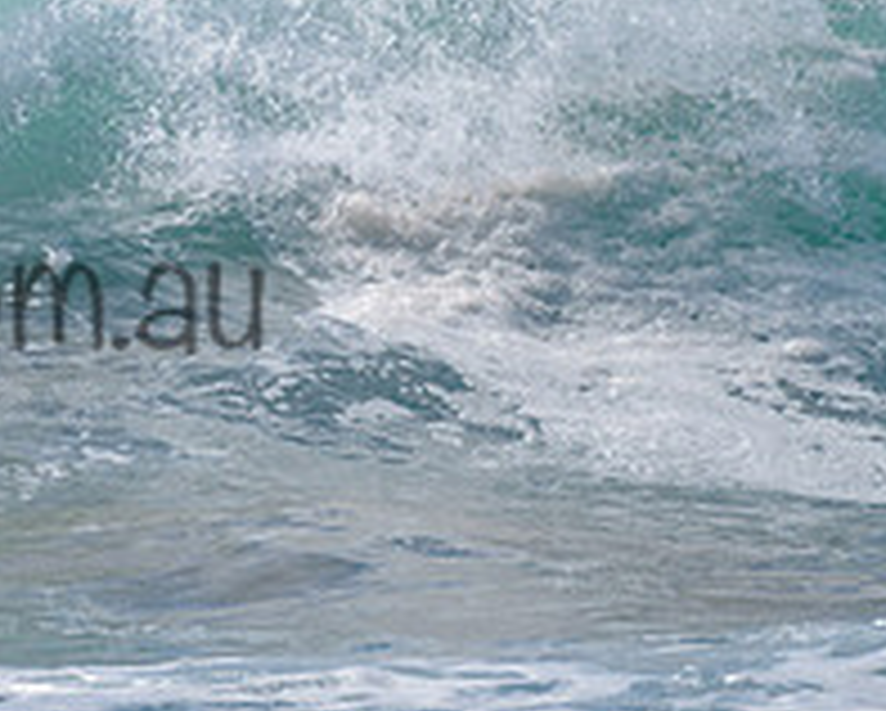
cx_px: 81
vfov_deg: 0.9
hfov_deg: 1.1
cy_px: 50
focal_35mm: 1689
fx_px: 44333
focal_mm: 500
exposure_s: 1/2000
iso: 90
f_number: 5.6
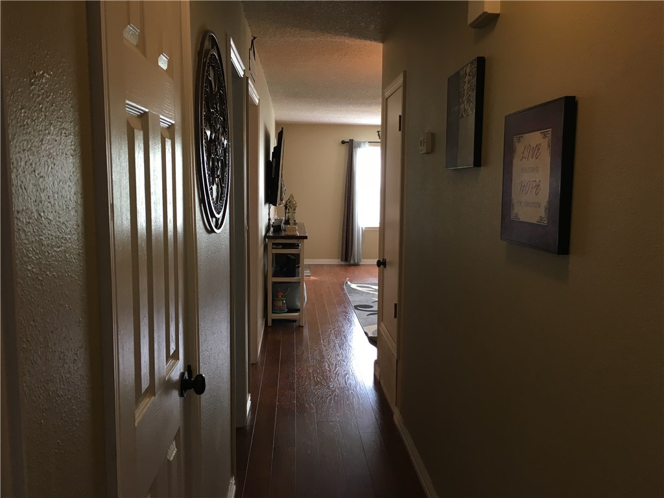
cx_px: 332
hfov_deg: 61.7
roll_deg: -1.2
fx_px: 556
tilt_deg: -5.9
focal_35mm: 29
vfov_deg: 48.2
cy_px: 249
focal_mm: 4.15
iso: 50
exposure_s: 1/30
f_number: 2.2
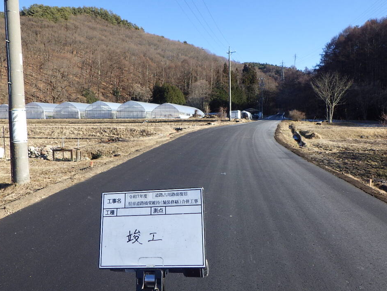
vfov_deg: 48.2
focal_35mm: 29
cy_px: 142
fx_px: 324
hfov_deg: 61.6
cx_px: 195
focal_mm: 5
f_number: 4.2
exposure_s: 1/400
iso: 125
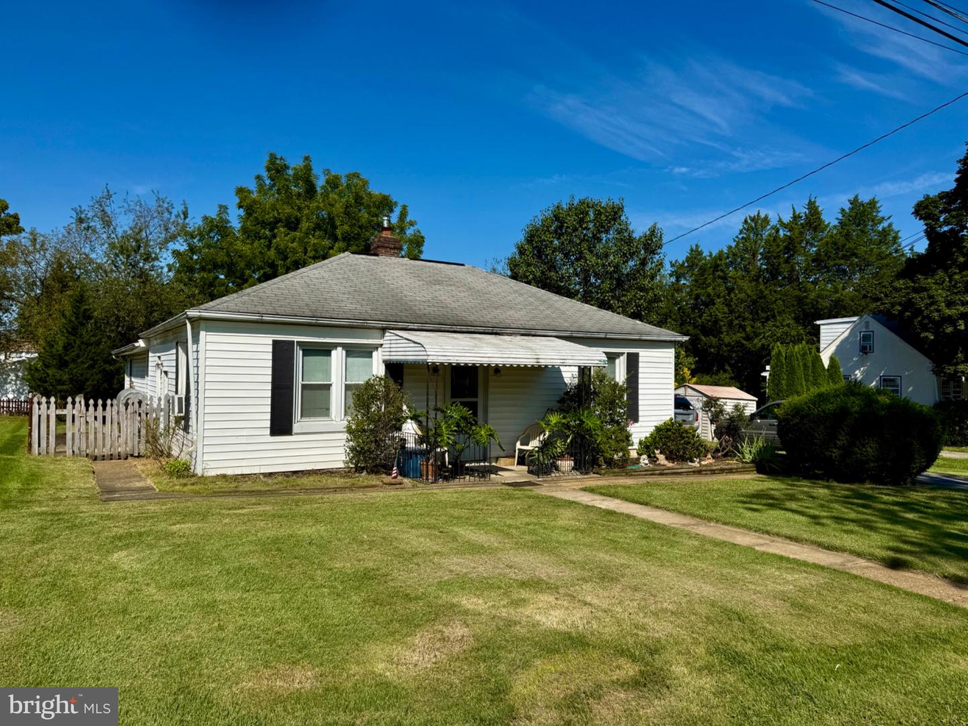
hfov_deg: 71.6
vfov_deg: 56.8
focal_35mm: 24
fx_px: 671
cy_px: 363
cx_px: 484
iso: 80
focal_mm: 6.76
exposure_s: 1/6173
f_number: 1.78
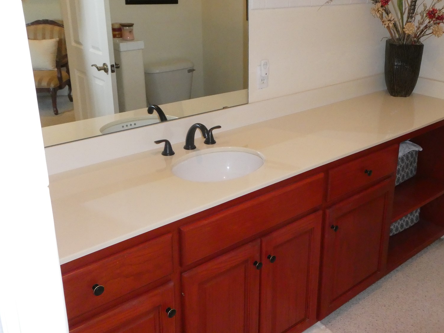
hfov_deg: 50.7
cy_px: 136
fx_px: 462
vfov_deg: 39.5
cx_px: 284
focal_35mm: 36
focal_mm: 5
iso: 800
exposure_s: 1/60
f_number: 3.5
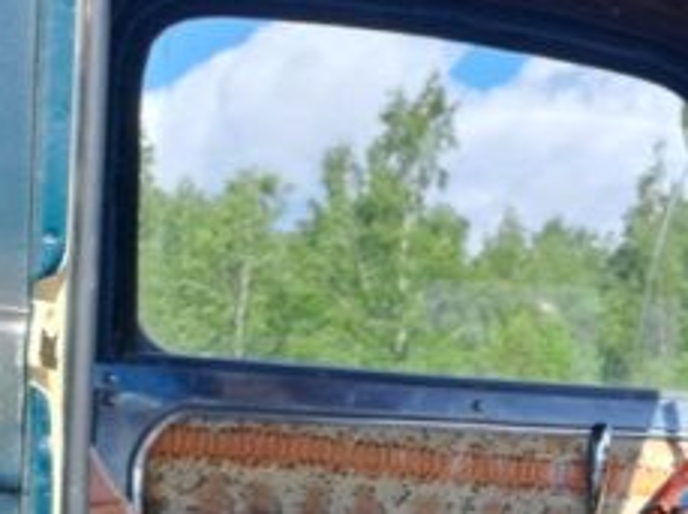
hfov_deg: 15.3
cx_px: 1220
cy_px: 616
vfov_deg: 12.9
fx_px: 2223
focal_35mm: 112
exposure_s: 1/898
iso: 32
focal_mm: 4.65
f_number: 1.8
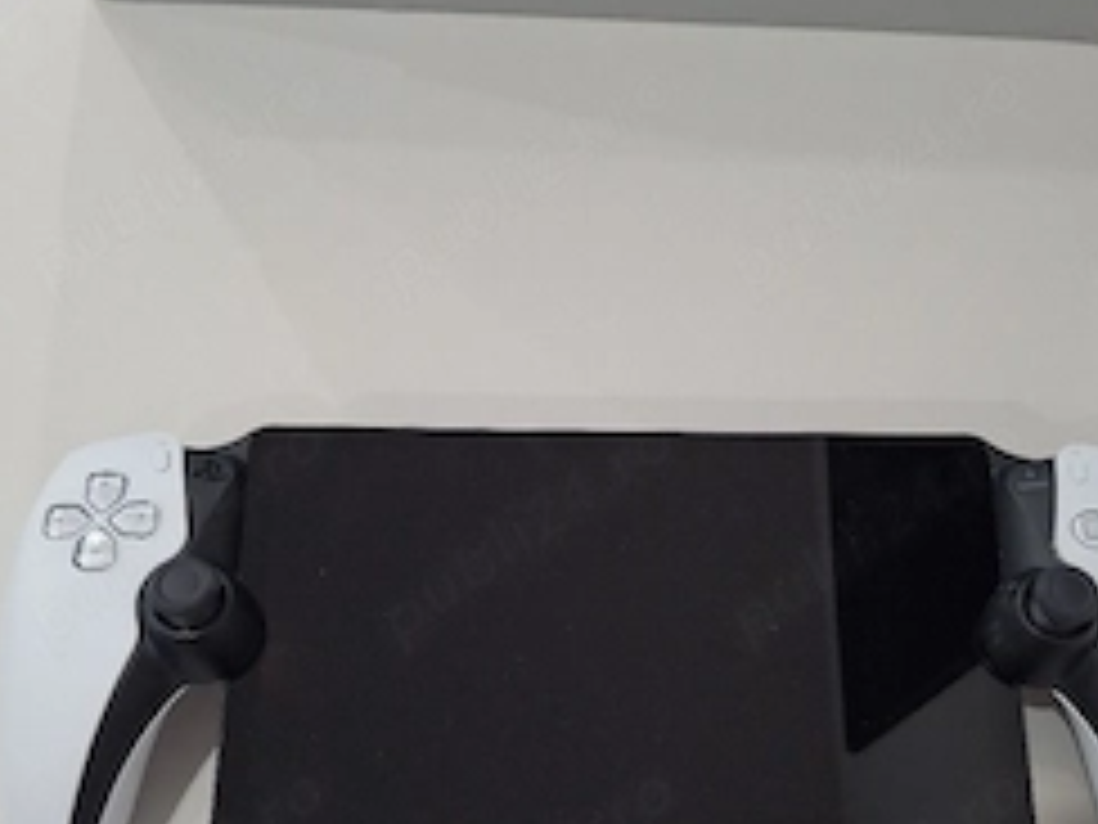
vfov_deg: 34.6
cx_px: 616
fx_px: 1300
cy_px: 585
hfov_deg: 45.7
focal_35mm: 41
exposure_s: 1/50
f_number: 1.8
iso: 160
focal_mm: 4.69
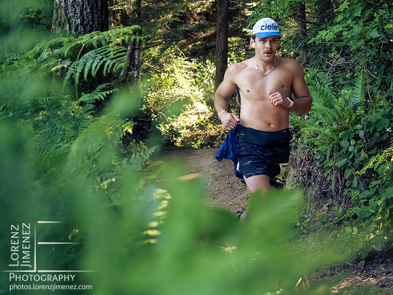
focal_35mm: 80
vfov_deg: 18.4
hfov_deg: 24.4
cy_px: 148
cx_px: 196
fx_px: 908
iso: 5000
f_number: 2.8
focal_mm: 40
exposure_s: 1/1250
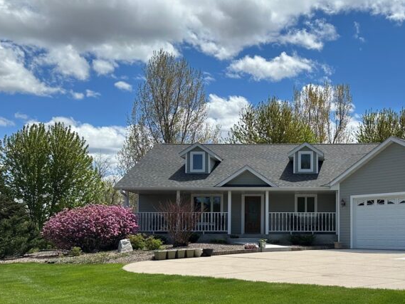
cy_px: 216
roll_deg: -0.1
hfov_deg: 41.1
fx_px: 527
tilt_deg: +2.7
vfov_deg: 31.8
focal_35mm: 45
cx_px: 293
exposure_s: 1/7042
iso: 80
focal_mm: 6.86
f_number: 1.78
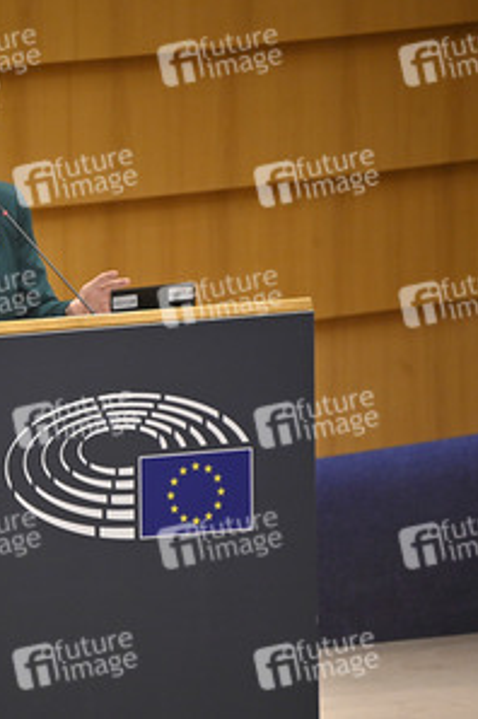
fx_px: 15091
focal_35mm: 756
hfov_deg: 1.8
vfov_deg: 2.7
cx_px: 10
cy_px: 360
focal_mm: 500
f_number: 6.3
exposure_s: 1/400
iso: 2000
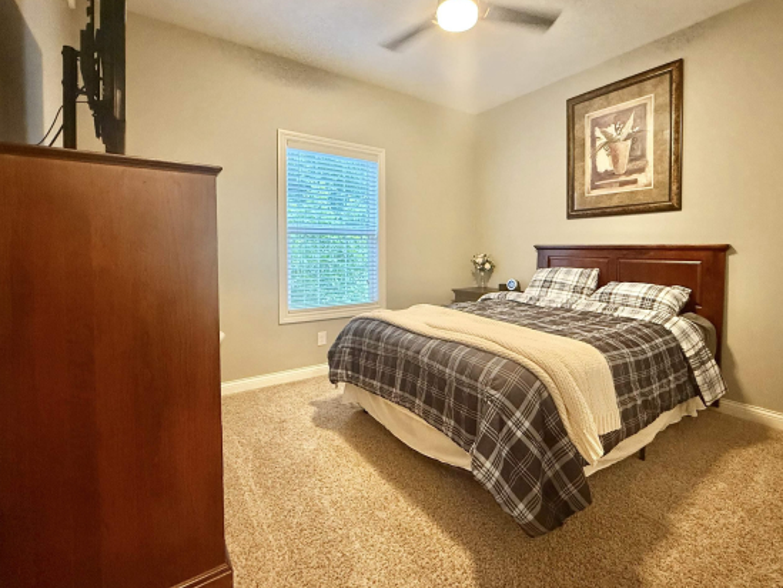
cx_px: 441
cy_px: 260
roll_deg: -0.2
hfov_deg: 90.5
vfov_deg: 74.5
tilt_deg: -1.1
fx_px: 385
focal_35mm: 17
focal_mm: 2.22
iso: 800
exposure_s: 1/60
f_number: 2.2
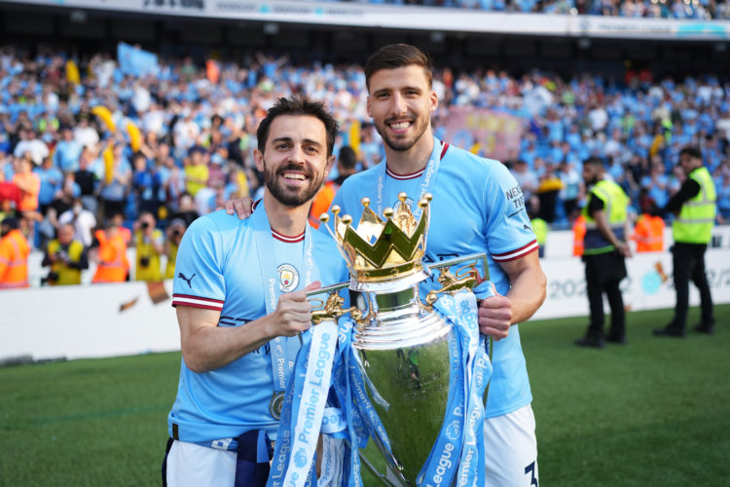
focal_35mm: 35
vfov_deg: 37.9
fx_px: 710
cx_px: 365
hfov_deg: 54.4
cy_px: 244
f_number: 1.8
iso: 500
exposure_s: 1/2500
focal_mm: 35
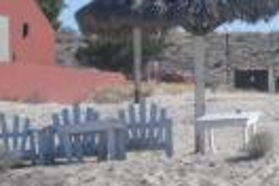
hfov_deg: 5.4
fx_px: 2883
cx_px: 602
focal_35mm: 372
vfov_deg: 3.7
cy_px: 32
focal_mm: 13.1
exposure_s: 1/100
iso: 64
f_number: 11.6
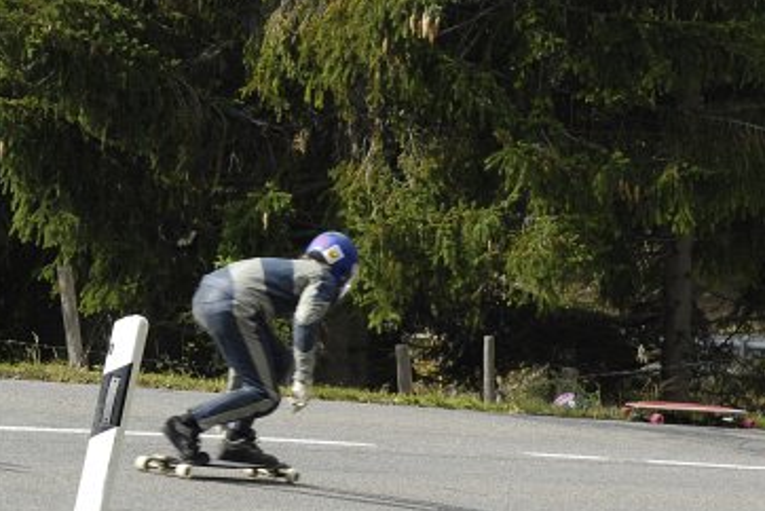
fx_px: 7908
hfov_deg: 5.5
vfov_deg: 3.7
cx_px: 136
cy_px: 289
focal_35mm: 372
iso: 200
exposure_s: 1/250
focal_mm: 145
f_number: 9
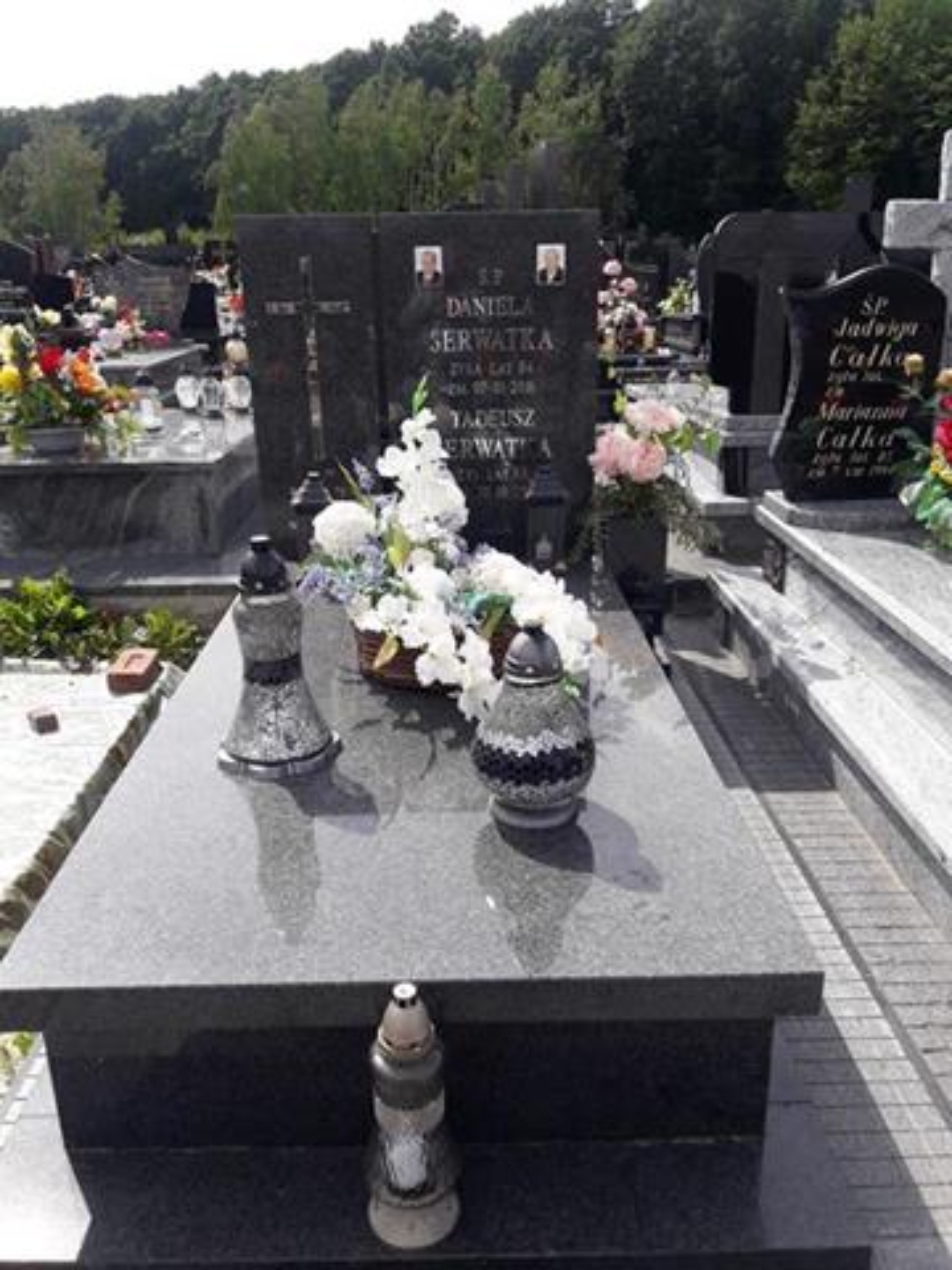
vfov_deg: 63.4
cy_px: 635
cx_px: 476
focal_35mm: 28
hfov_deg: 49.7
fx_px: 1027
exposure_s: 1/1284
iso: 40
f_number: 1.9
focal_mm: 3.7
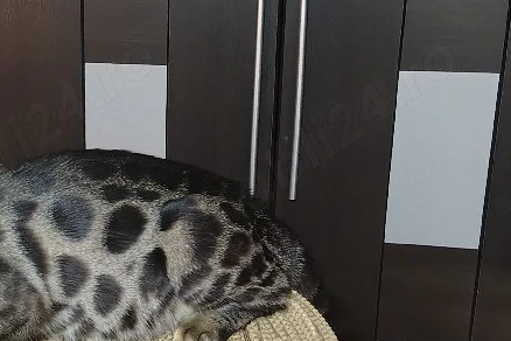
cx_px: 105
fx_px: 809
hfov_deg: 34.0
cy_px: 147
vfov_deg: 23.8
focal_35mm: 57
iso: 3442
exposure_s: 1/33.3
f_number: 1.8
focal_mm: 5.56
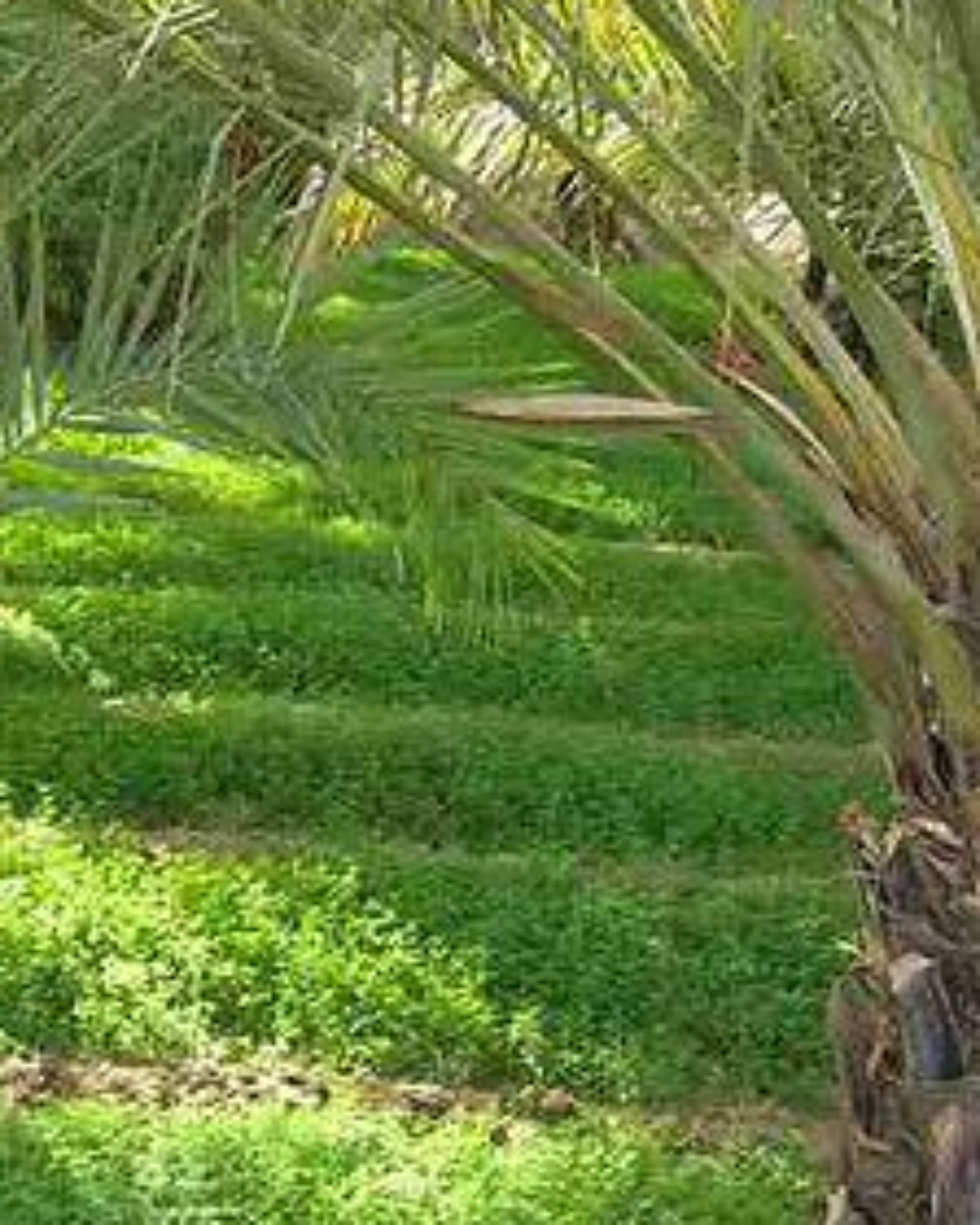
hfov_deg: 21.8
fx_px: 2502
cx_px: 166
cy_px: 792
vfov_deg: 27.4
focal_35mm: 69
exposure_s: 1/66
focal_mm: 7.8
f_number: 2.8
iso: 50
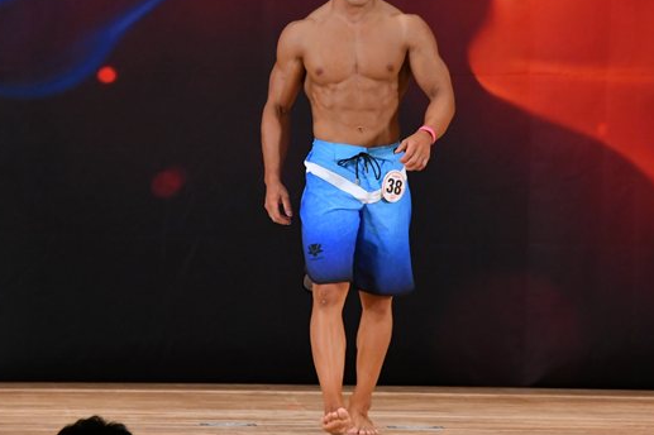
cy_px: 145
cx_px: 292
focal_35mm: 382
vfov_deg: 3.6
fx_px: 6935
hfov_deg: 5.4
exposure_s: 1/400
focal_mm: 170
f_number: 5.6
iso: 3200
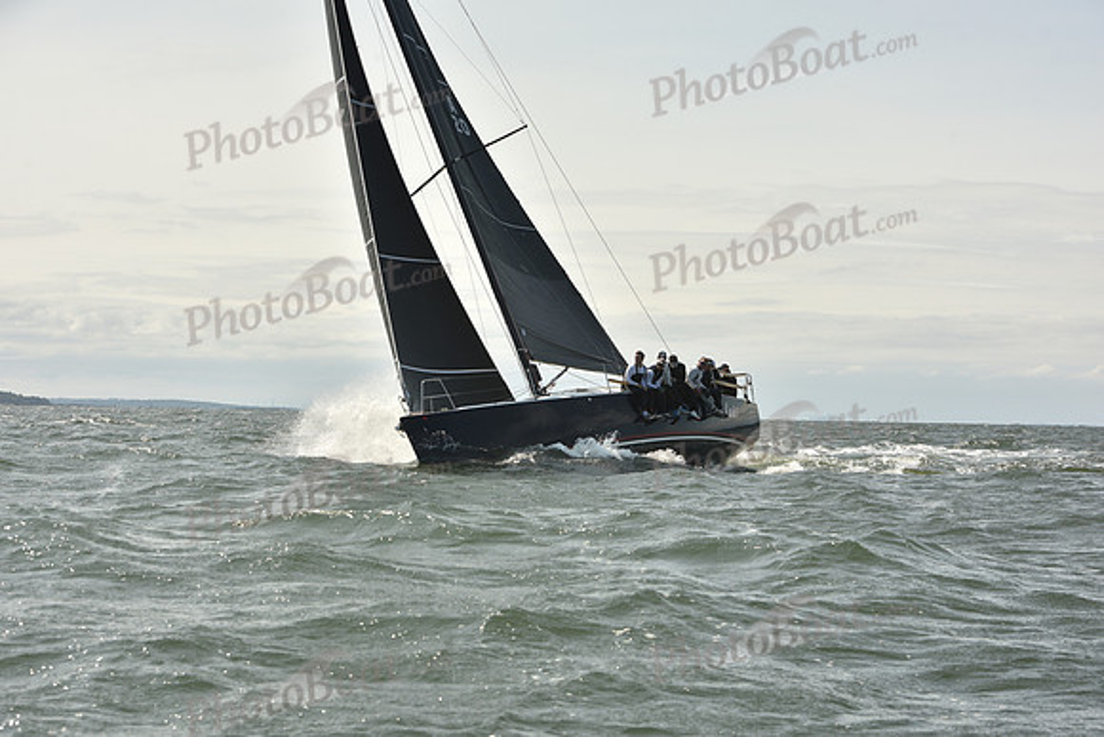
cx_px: 552
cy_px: 368
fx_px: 2147
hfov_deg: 28.8
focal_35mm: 70
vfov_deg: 19.5
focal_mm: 70
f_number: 10
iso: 250
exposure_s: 1/800
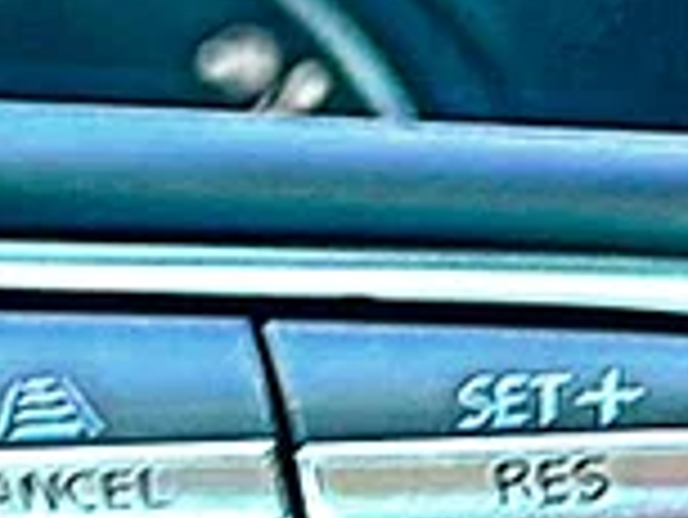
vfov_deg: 6.7
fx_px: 4356
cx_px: 517
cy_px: 678
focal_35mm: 219
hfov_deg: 9.0
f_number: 1.78
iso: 100
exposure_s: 1/85
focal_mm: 6.86
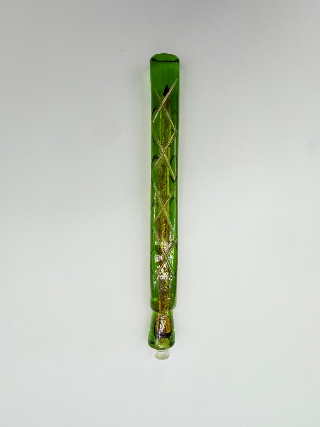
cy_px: 214
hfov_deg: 56.8
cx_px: 160
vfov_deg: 71.6
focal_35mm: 24
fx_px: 296
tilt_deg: -85.5
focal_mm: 2.22
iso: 40
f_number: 2.2
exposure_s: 1/507
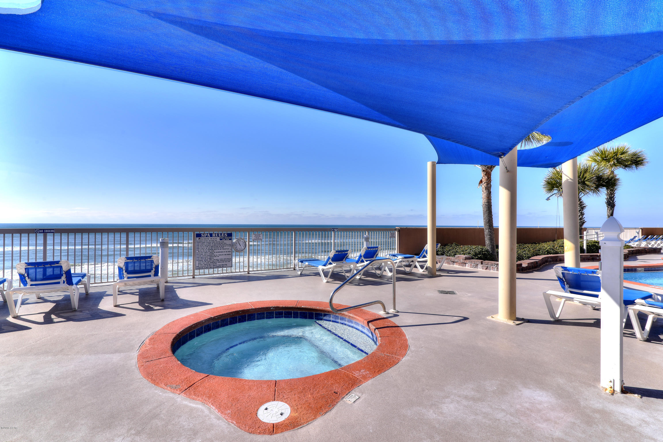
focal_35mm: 16
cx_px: 332
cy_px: 221
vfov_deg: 73.7
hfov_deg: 96.7
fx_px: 295
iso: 64
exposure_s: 1/200
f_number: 7.1
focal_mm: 16
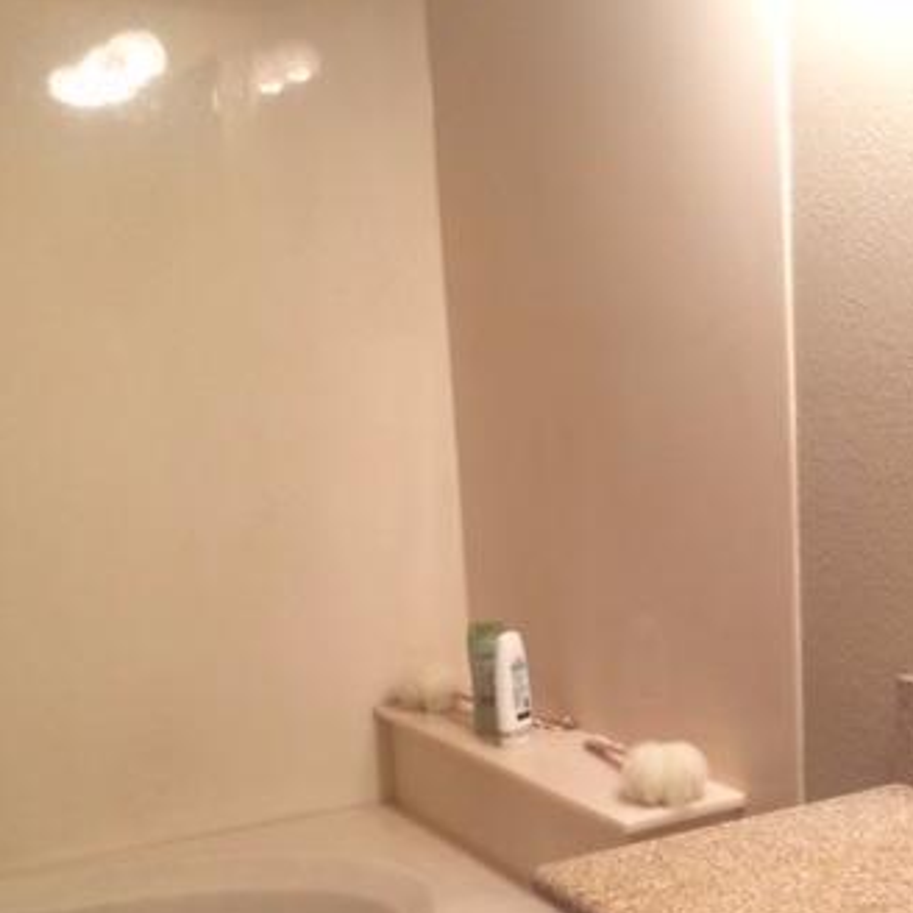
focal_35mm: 50
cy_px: 662
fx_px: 1492
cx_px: 841
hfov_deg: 32.2
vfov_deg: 33.5
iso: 100
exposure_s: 1/30
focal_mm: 4.15
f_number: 2.2
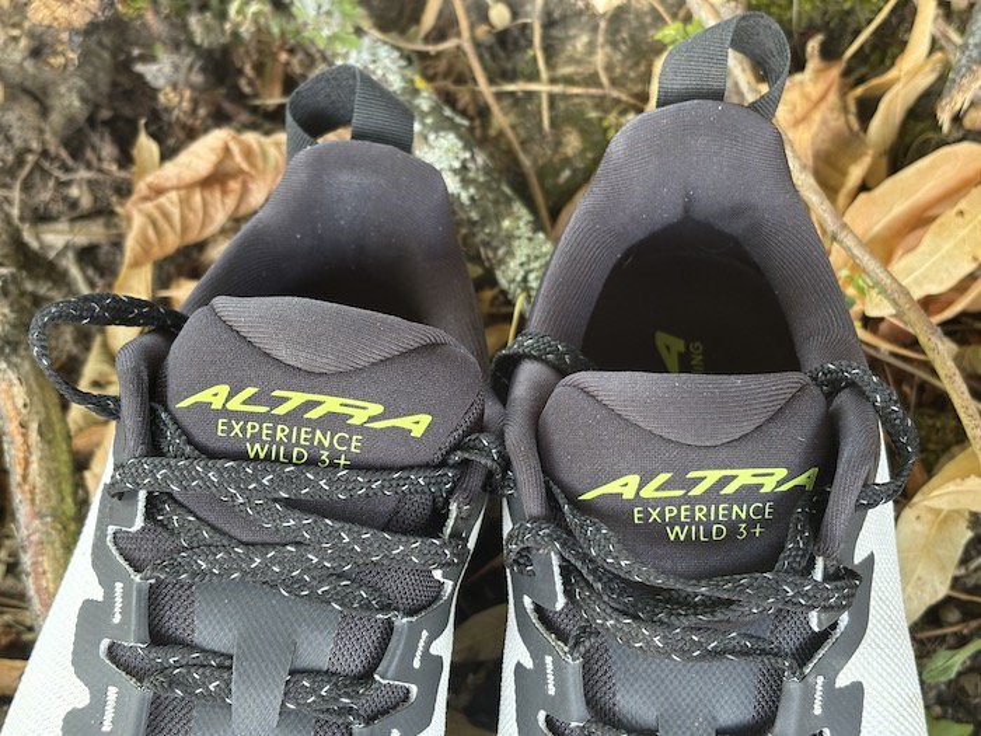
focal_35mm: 52
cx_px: 490
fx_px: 1474
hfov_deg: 36.8
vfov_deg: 28.0
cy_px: 368
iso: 64
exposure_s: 1/60
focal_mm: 5.96
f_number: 1.6
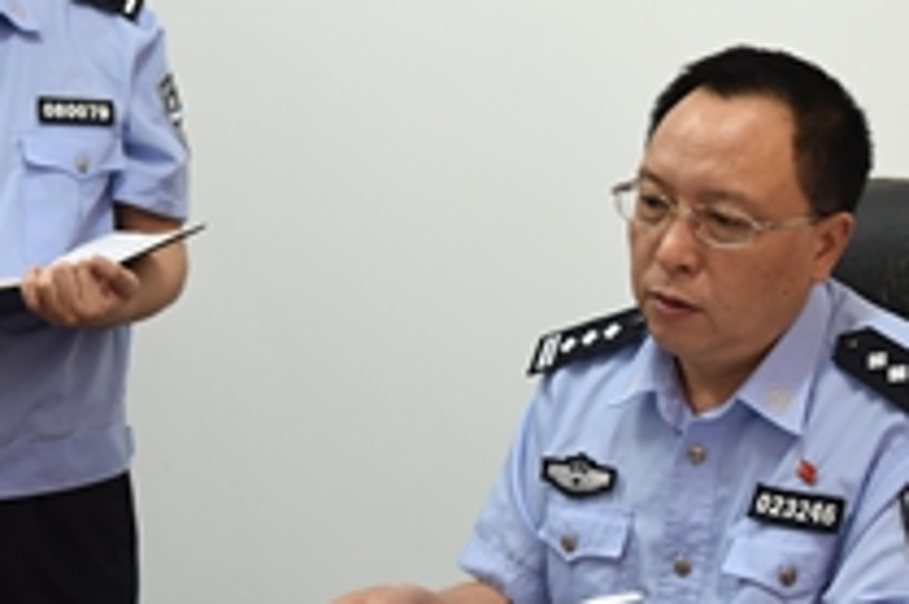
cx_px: 378
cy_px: 304
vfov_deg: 15.0
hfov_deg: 22.4
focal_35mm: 91
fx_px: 2296
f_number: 2.8
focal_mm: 38
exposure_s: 1/80
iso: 800
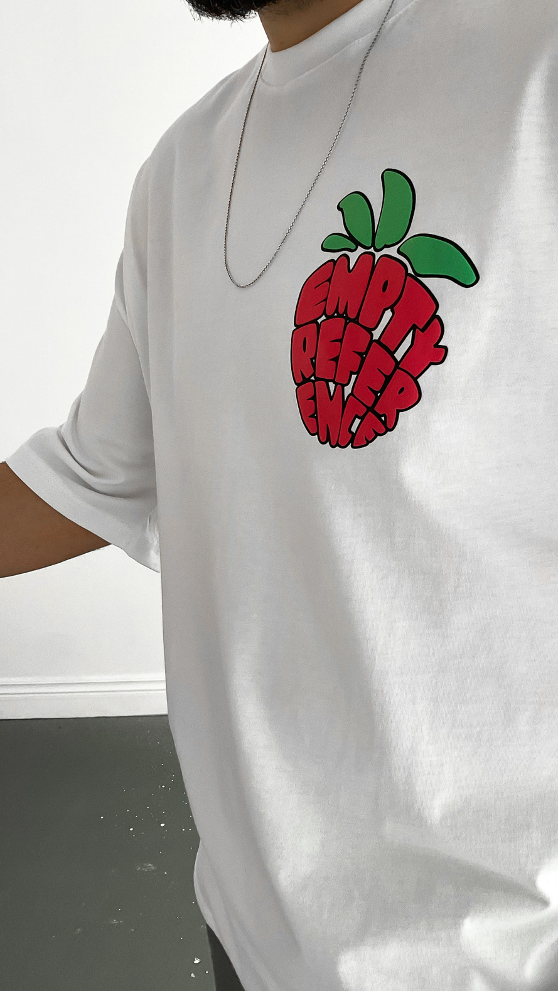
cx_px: 346
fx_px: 842
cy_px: 494
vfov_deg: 61.0
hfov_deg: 36.5
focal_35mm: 32
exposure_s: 1/60
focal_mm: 3
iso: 100
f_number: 1.8
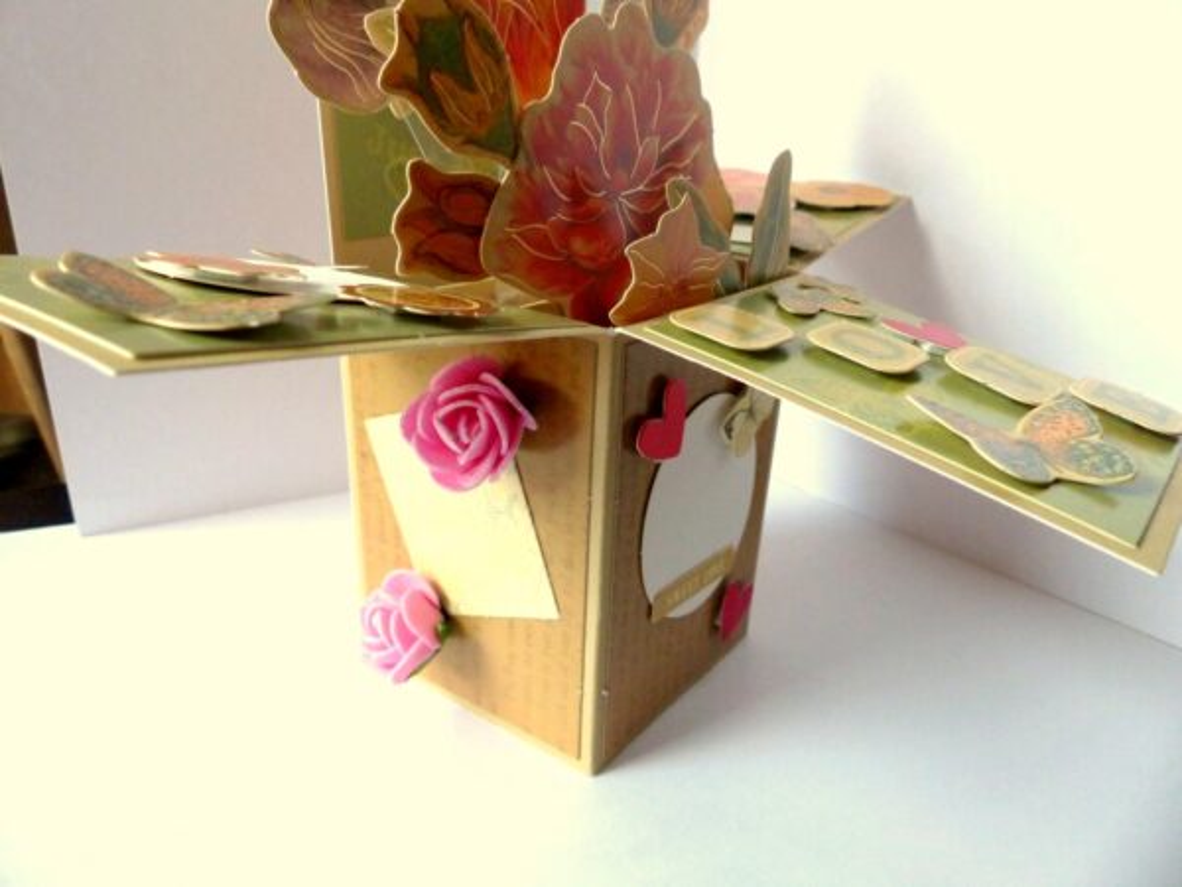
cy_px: 444
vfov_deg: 54.9
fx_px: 854
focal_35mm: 25
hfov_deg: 69.4
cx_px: 591
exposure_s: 1/320
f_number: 3.2
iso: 400
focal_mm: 4.5
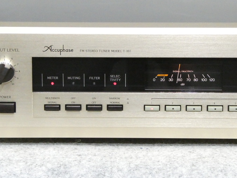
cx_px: 101
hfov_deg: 12.1
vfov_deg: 9.1
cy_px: 85
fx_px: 1116
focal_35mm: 163
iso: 1600
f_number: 5.1
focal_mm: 20.6
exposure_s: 1/30
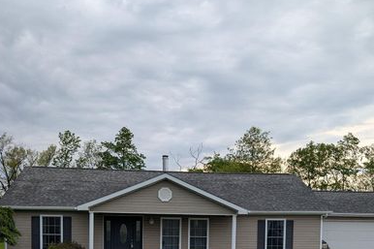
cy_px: 239
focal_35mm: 43
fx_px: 447
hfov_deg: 45.4
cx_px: 198
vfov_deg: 29.4
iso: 20
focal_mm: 6.9
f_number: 1.68
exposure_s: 1/526
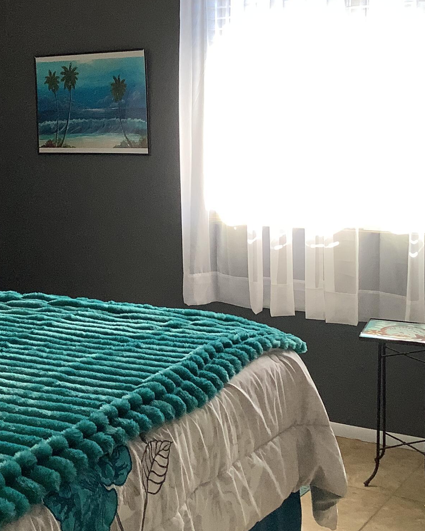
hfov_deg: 24.6
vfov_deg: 30.9
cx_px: 92
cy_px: 209
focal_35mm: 61
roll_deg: +1.5
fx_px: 959
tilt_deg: -7.0
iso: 80
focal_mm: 3.3
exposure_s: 1/120
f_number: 2.4
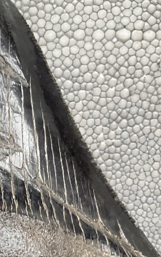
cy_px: 316
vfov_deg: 22.7
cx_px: -47
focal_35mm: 83
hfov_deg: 15.0
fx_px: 582
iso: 50
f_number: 1.8
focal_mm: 3
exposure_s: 1/120
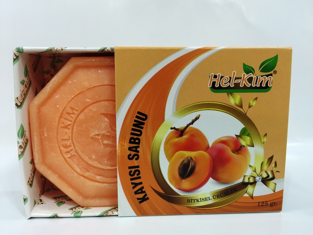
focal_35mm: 29
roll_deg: -0.7
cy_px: 118
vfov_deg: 48.3
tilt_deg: -7.8
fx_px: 262
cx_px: 156
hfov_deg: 61.6
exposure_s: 1/33
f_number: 2.2
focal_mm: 4.15
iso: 40
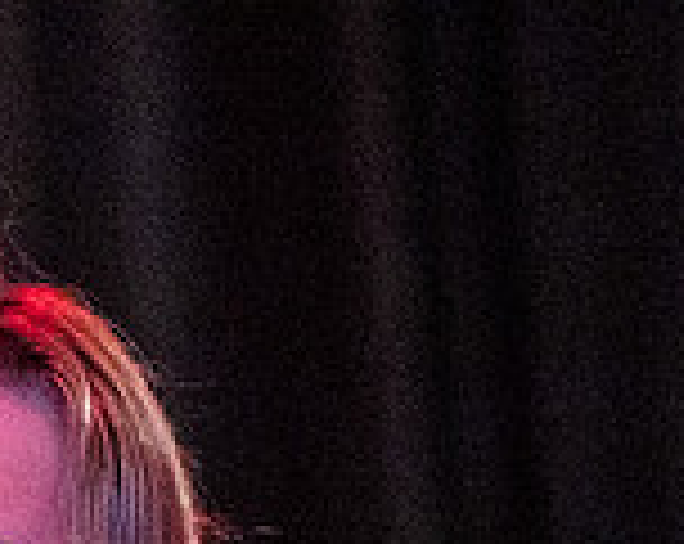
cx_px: 468
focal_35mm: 1077
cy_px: 861
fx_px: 21761
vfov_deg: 1.4
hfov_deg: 1.8
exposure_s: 1/80
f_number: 2.8
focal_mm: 200
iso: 6400
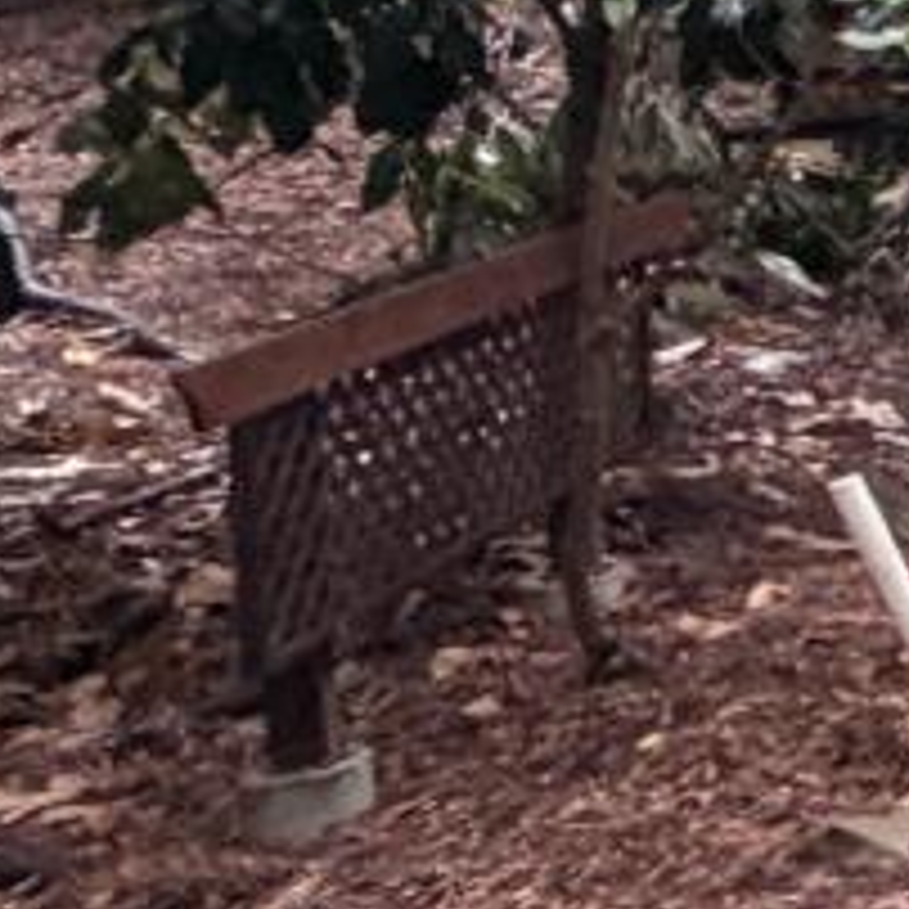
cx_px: 3056
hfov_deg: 10.0
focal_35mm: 92
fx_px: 2733
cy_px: -124
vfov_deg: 18.1
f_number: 2.2
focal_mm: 2.22
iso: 320
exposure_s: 1/71
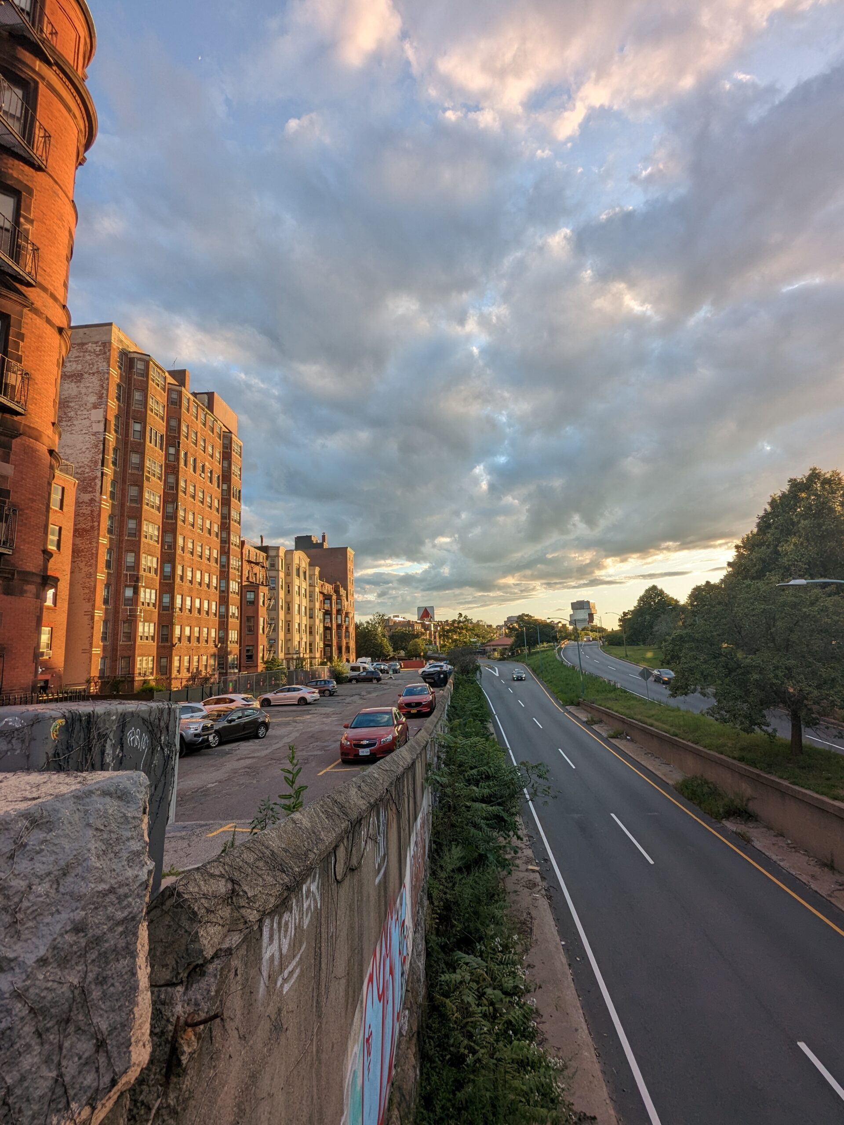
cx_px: 422
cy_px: 562
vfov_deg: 94.5
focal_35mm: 16
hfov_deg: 78.1
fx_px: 520
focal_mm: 2.35
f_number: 2.2
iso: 42
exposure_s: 1/788
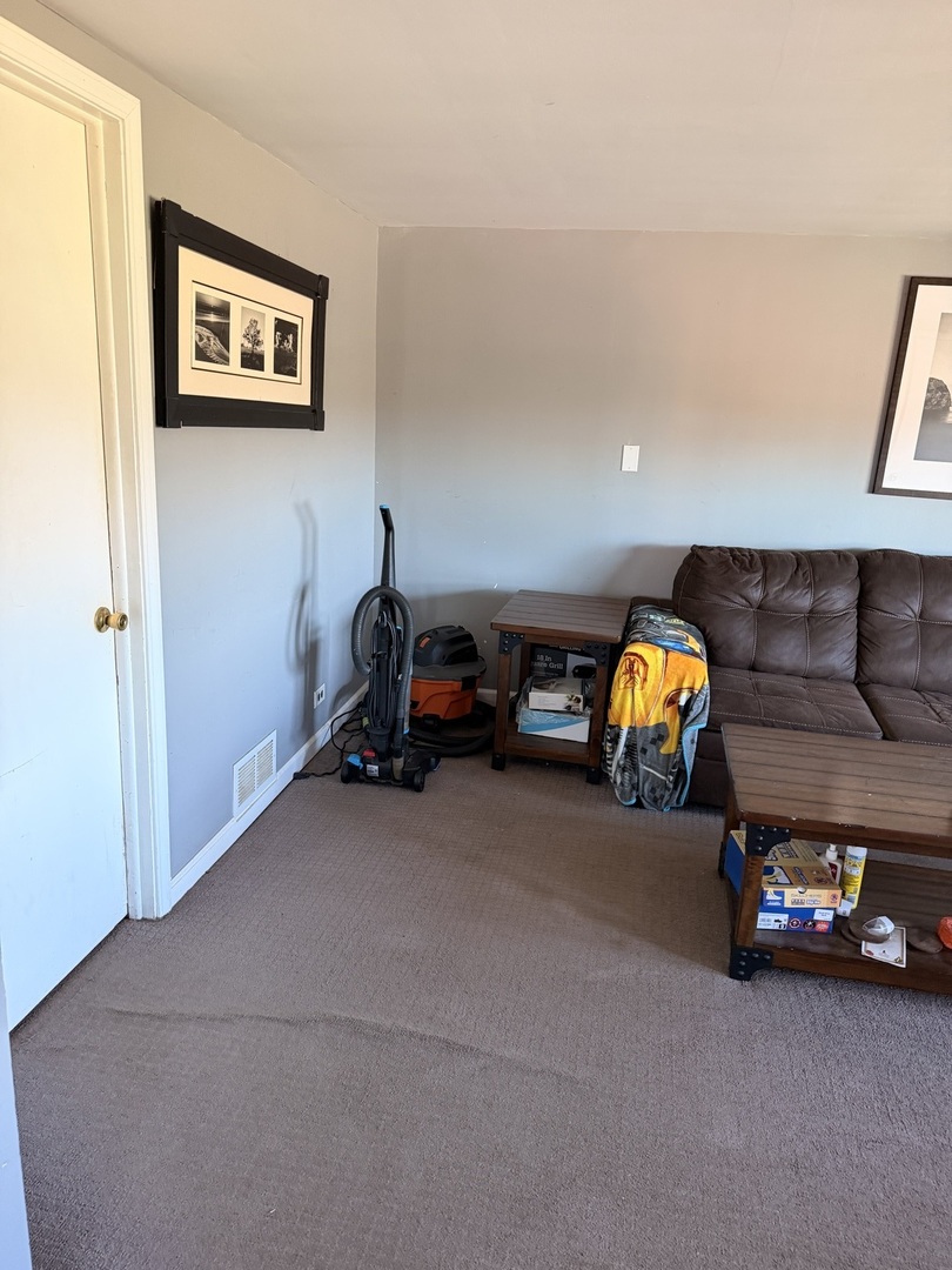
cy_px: 635
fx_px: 880
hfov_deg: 56.8
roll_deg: -3.3
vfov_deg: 71.6
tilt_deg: -15.2
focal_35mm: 24
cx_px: 476
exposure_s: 1/60
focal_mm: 6.76
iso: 400
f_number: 1.78
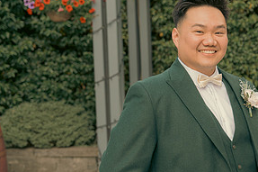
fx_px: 680
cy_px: 118
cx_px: 247
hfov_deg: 20.9
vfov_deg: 14.4
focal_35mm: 95
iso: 125
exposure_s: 1/250
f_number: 3.5
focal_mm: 47
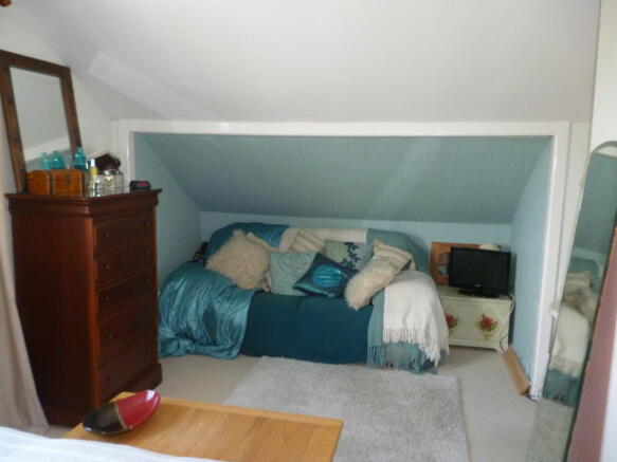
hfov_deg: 63.5
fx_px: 499
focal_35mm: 28
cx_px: 308
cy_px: 231
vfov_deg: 49.7
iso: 400
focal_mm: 5
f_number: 3.1
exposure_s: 1/60
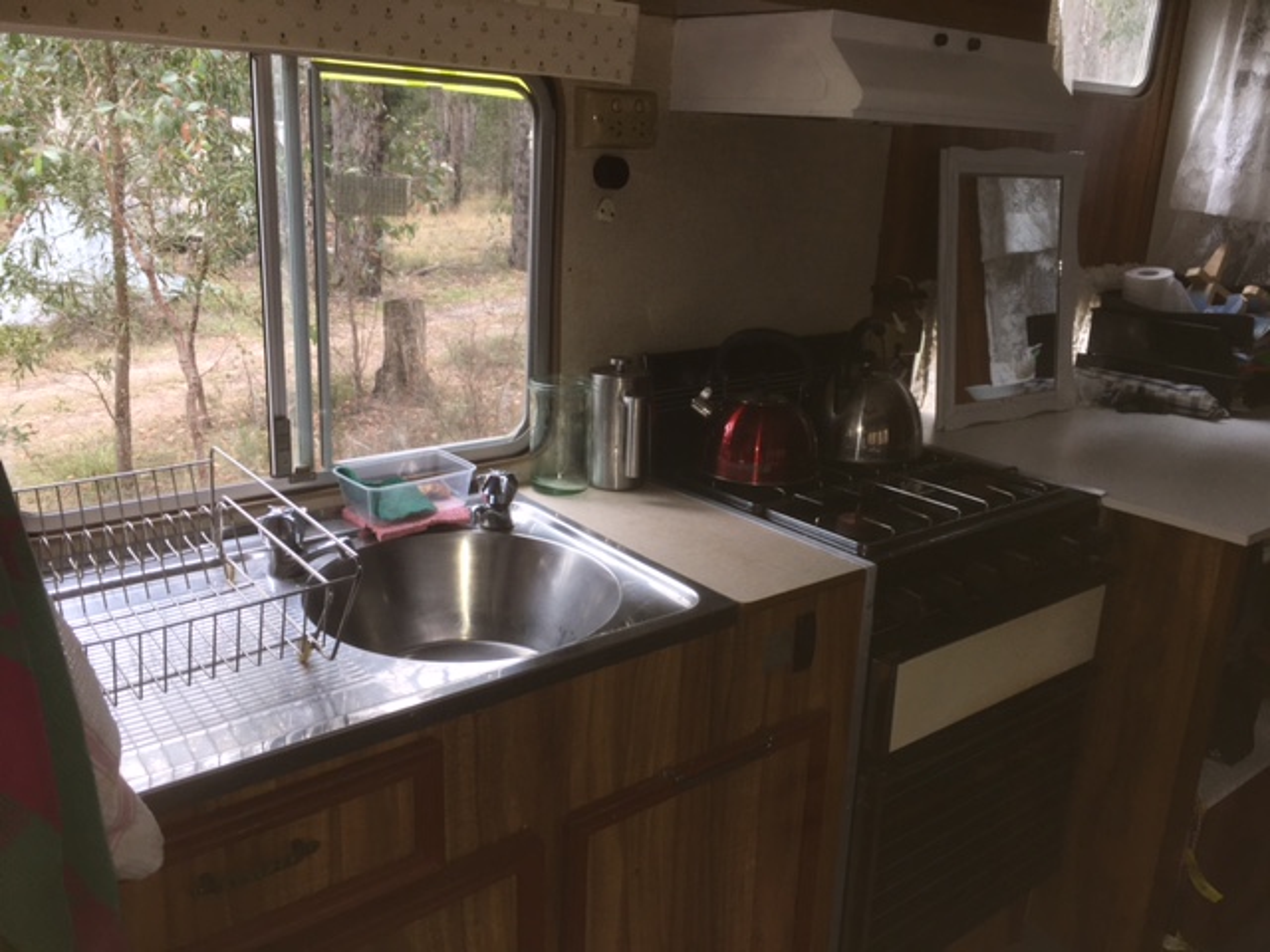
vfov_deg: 48.2
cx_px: 635
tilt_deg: -16.4
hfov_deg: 61.7
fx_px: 1064
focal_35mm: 29
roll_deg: -3.5
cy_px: 476
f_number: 2.2
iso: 25
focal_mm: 4.15
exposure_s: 1/33
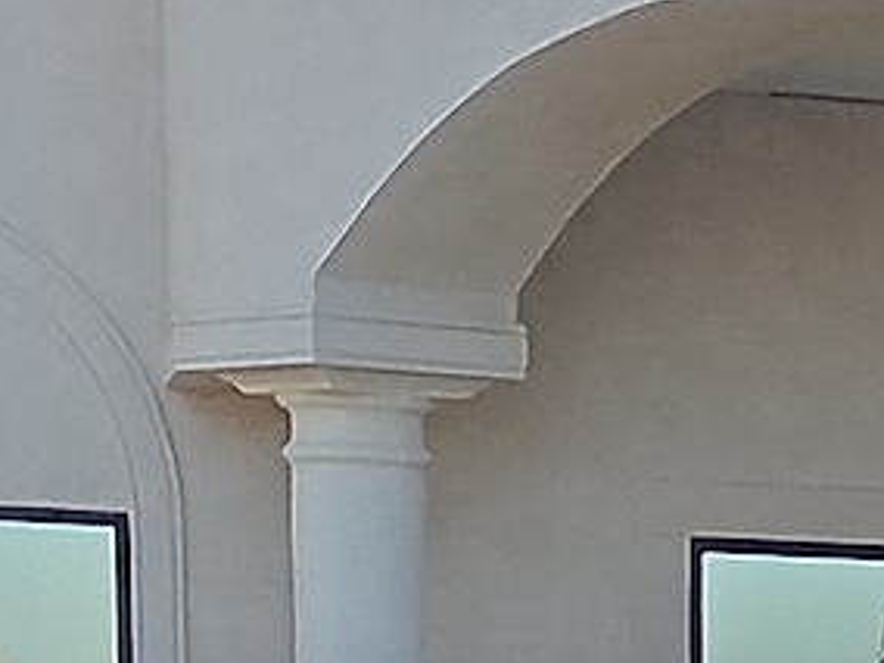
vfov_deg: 6.3
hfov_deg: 8.7
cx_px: 1441
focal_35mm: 220
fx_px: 5618
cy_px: 1864
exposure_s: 1/1429
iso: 25
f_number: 1.8
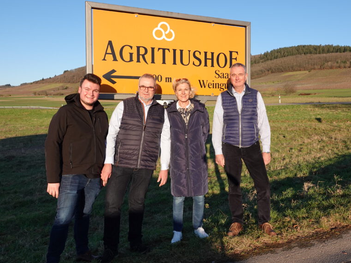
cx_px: 192
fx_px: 314
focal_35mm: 31
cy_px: 123
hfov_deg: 58.2
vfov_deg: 45.4
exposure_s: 1/500
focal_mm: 8.8
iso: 100
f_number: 4
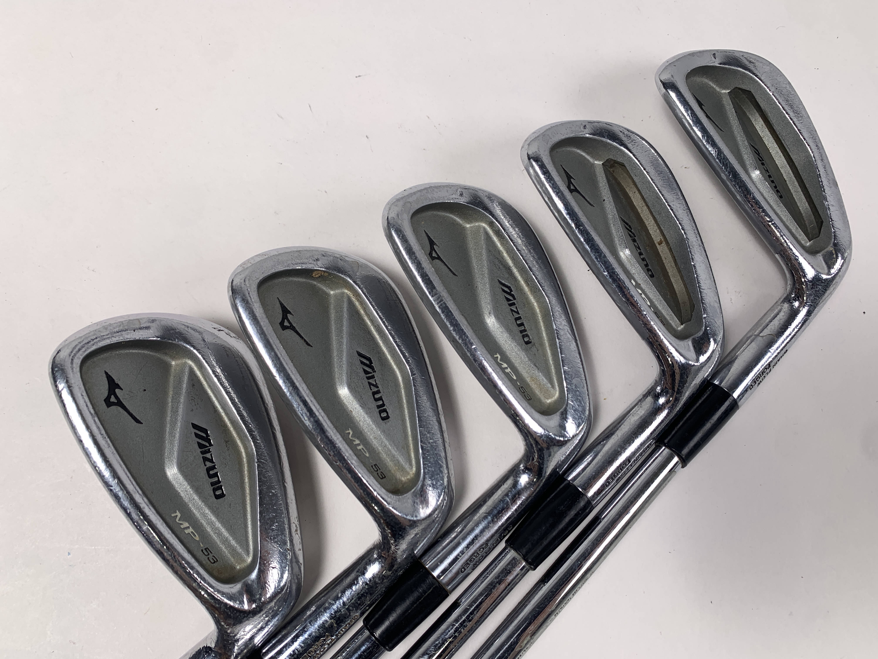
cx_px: 439
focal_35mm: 26
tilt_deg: -75.9
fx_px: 659
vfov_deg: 53.1
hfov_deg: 67.3
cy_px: 330
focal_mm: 4.25
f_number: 1.8
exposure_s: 1/180
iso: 25
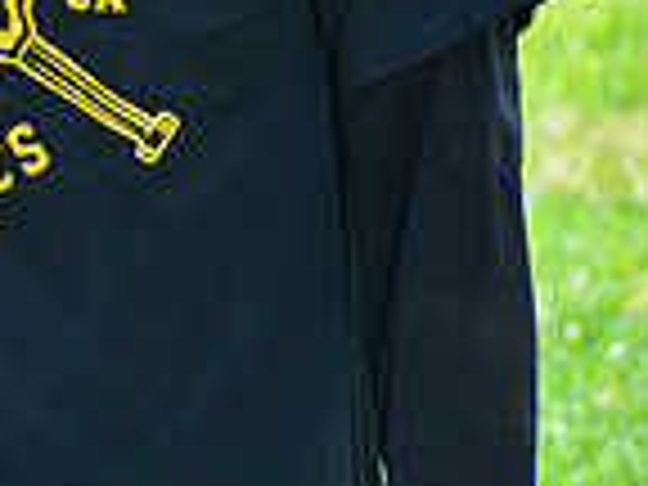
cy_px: -304
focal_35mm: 522
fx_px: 9772
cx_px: -648
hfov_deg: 3.8
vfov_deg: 2.8
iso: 200
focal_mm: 135
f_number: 8
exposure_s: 1/200
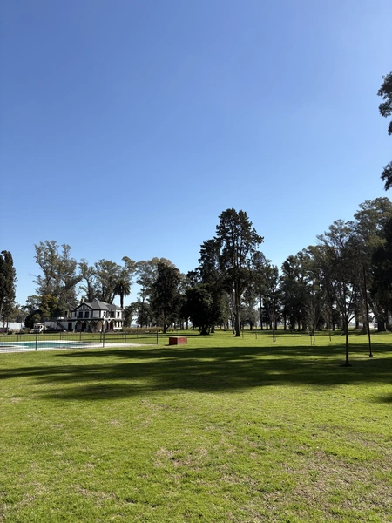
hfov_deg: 53.1
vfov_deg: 67.3
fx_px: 393
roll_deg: +0.1
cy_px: 262
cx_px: 196
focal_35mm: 26
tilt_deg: +10.4
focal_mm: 5.96
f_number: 1.6
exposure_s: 1/2985
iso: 50
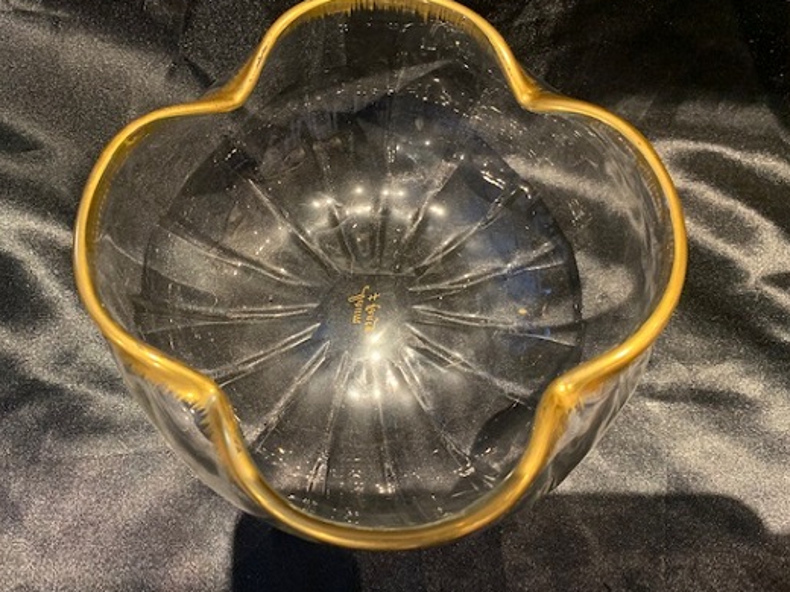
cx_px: 374
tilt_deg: -69.1
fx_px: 685
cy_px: 272
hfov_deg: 59.9
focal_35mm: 30
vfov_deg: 46.8
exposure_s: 1/25
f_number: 1.8
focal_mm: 4.25
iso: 500
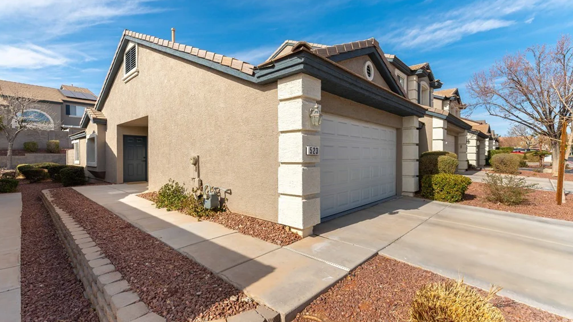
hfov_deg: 99.4
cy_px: 157
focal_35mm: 16
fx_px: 243
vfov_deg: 67.1
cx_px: 287
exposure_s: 1/8000
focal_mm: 15
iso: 400
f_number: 10
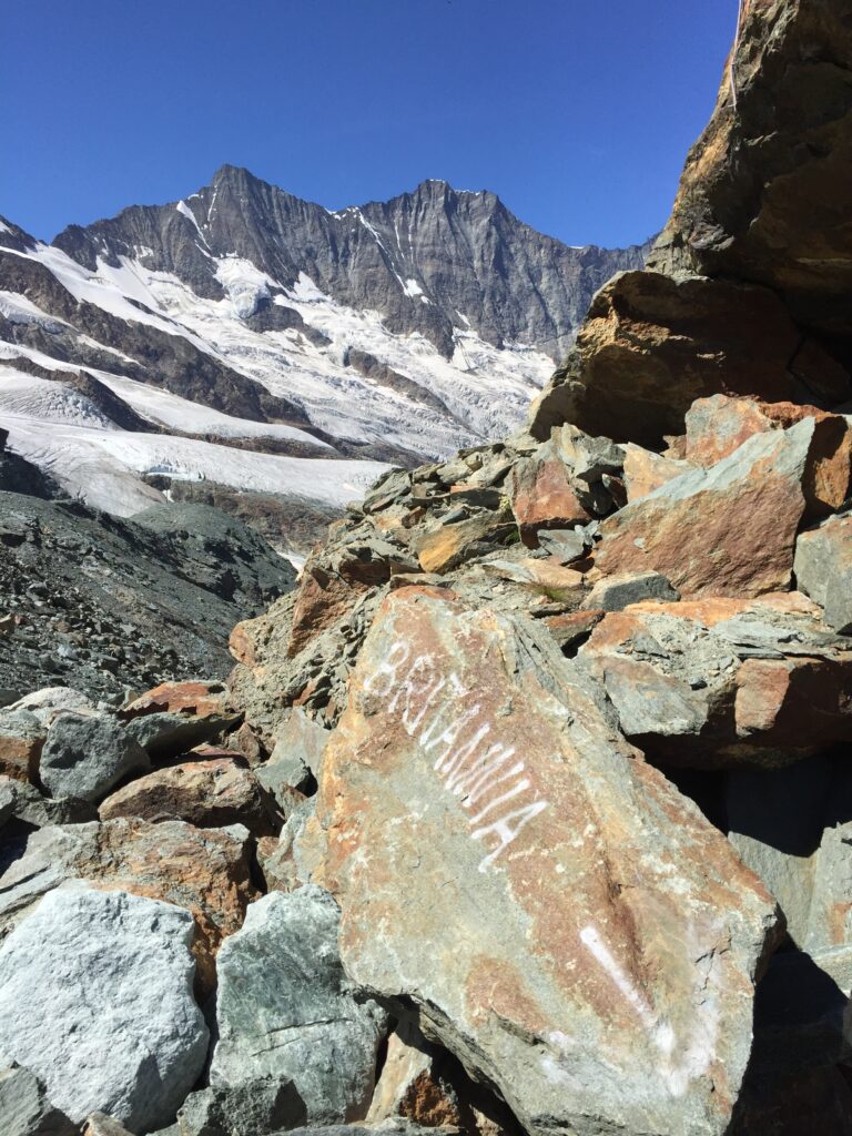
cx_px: 426
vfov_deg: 61.7
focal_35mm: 29
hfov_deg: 48.2
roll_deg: -0.6
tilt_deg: -7.0
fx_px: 952
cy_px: 568
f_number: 2.2
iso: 32
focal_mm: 4.15
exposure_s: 1/2825
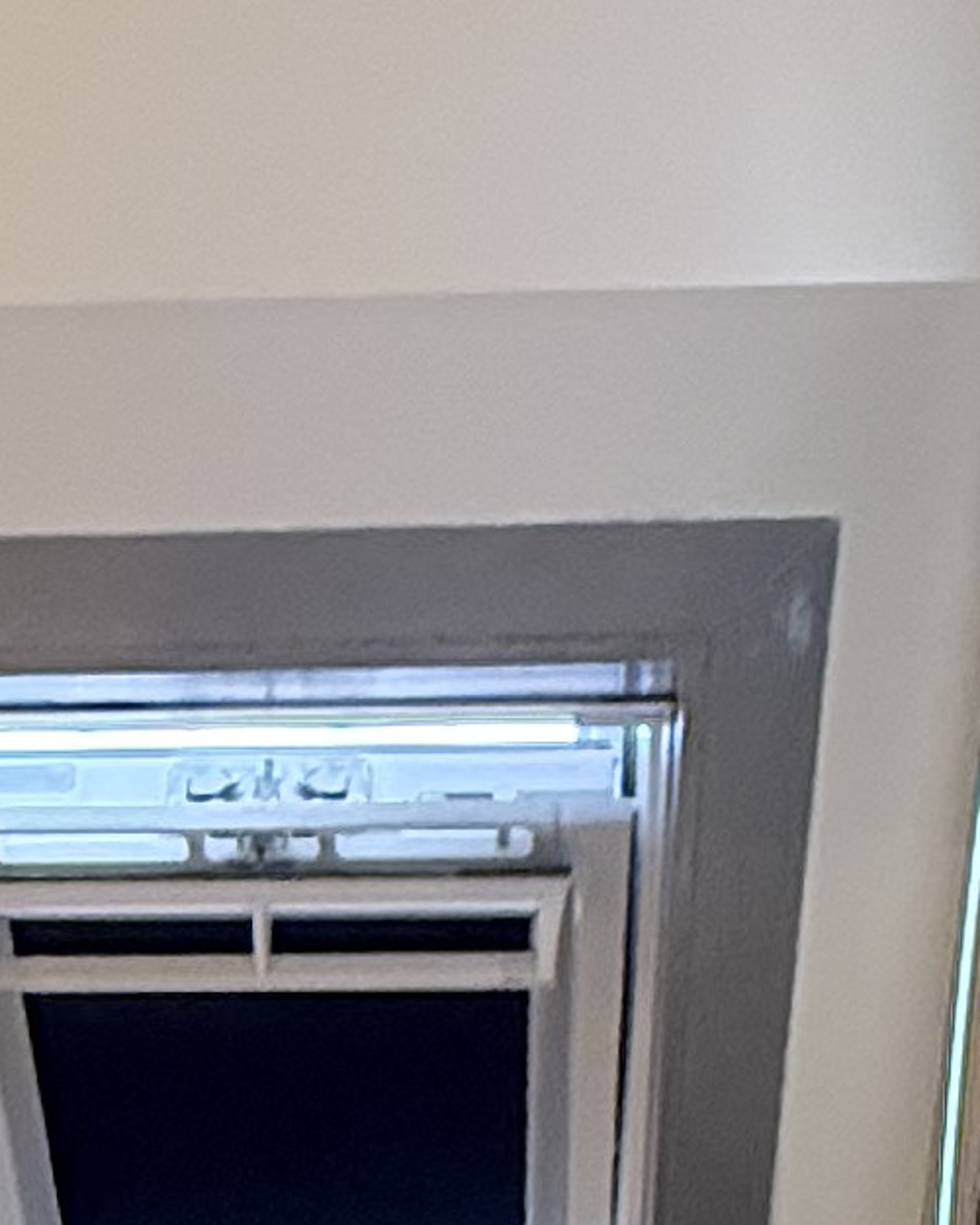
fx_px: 3190
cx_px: 166
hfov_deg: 17.3
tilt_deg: -8.3
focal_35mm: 88
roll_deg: -0.8
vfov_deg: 18.6
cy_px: 1963
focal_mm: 2.22
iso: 250
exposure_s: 1/100
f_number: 2.2
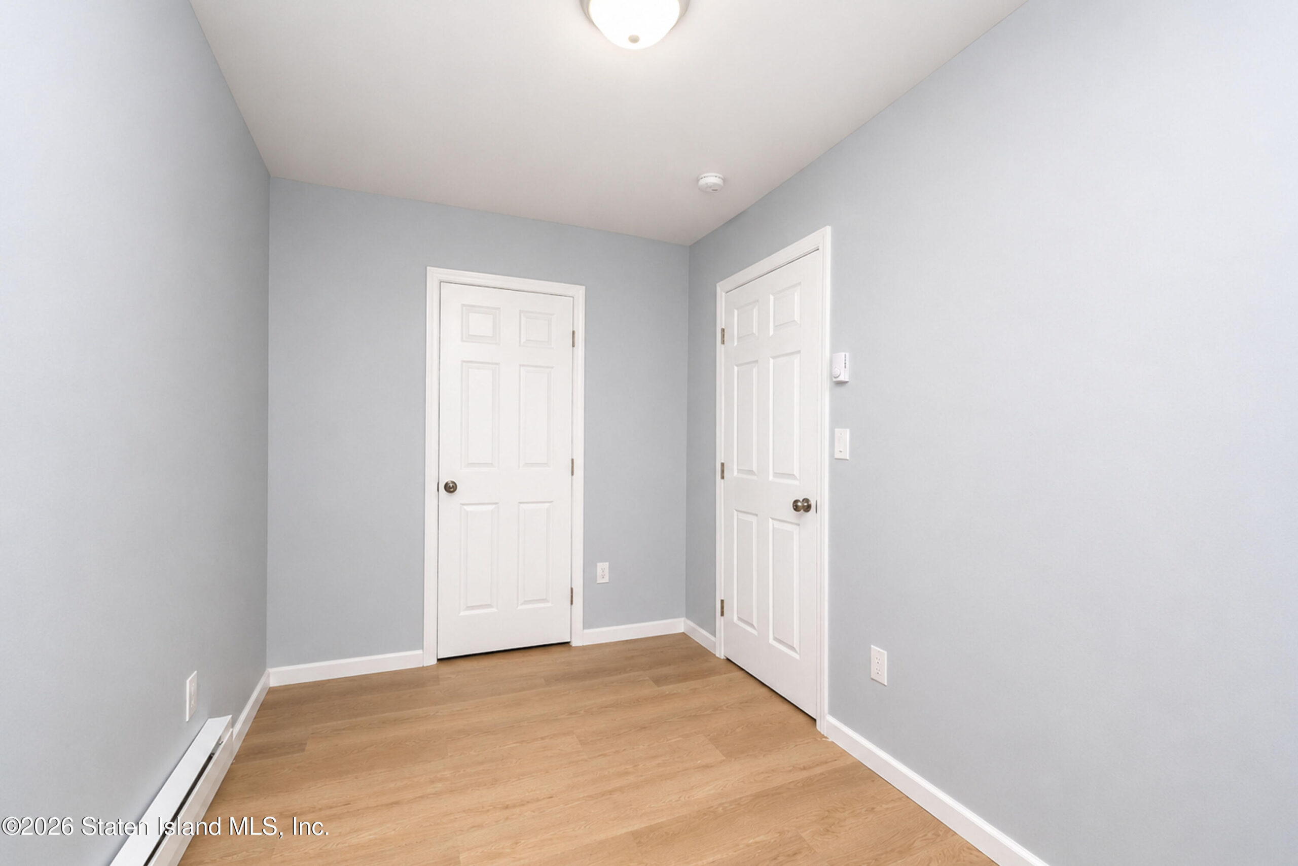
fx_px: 541
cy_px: 433
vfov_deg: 77.3
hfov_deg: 100.4
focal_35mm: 15
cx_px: 649
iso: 1600
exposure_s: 1/60
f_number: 8
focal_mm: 10
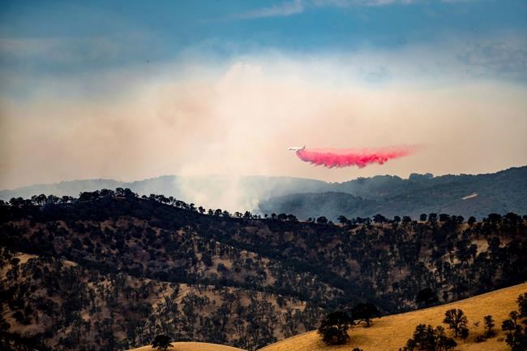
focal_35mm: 300
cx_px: 264
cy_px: 176
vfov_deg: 4.6
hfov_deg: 6.9
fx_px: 4387
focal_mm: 300
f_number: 4.8
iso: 100
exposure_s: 1/8000
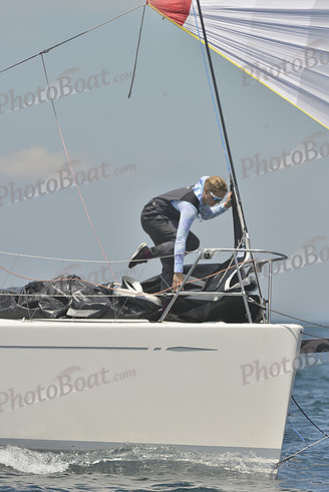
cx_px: 188
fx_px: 5010
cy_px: 219
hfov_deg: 3.8
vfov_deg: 5.6
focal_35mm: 366
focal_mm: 310
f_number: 10
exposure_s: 1/800
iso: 280
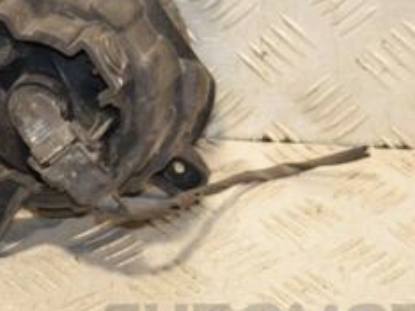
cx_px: 71
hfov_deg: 10.7
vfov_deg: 8.0
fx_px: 2216
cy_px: 94
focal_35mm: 185
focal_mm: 50
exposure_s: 1/200
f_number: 6.3
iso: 800
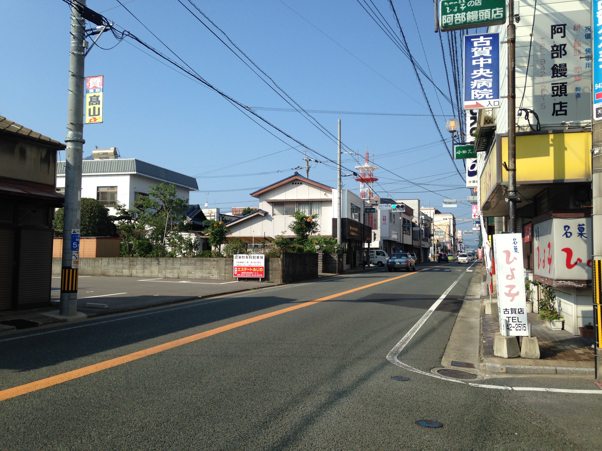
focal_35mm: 33
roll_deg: -1.4
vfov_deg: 42.9
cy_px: 226
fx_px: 574
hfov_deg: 55.4
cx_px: 301
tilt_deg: +4.5
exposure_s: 1/1427
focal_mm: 4.12
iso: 50
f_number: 2.4
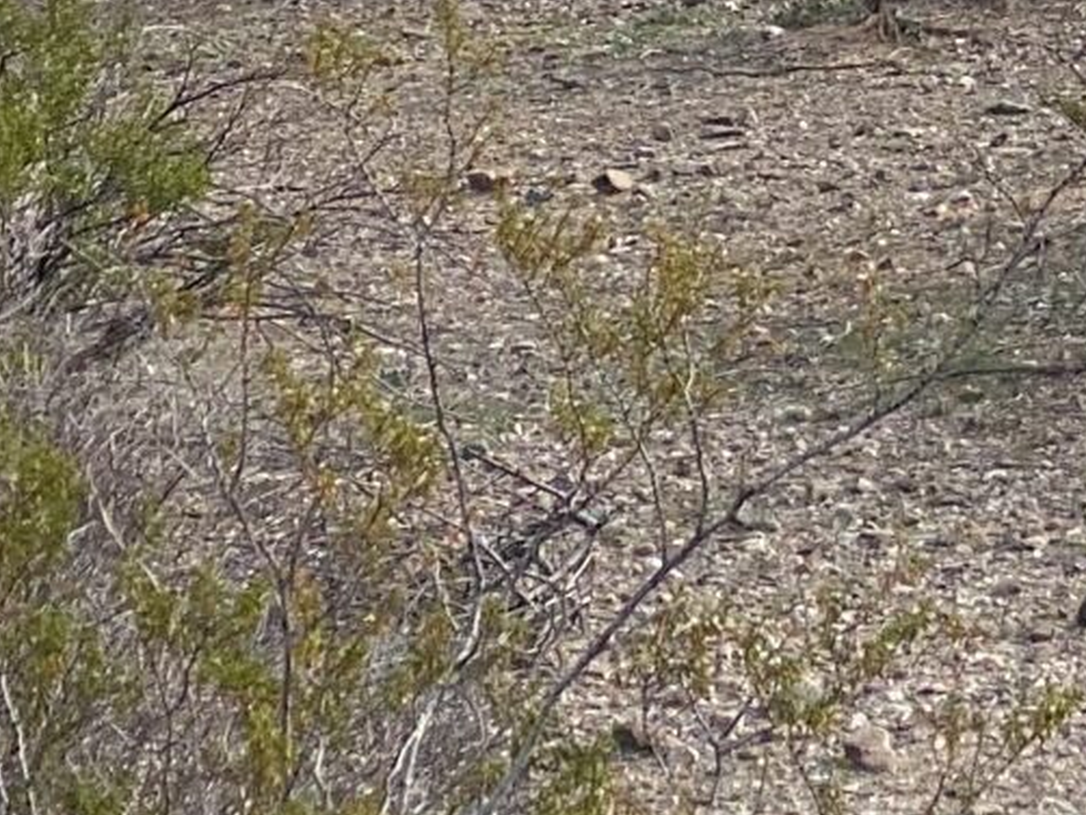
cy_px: -320
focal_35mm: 265
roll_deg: +3.1
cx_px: 1601
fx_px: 8318
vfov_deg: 5.6
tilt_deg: -2.7
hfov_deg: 7.4
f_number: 2
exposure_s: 1/1497
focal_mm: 6
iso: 20
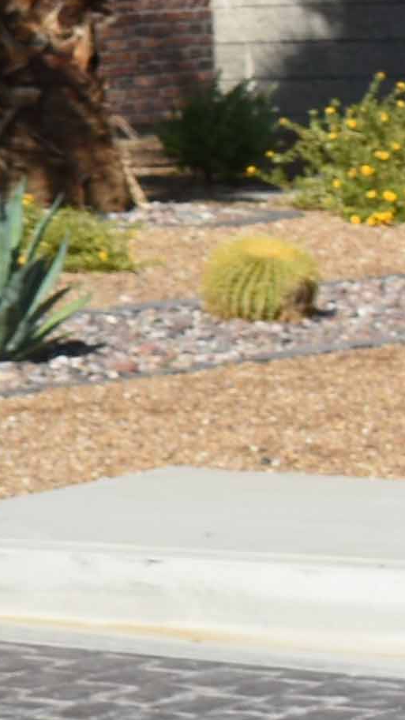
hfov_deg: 3.5
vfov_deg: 7.0
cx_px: -1722
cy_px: 122
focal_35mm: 310
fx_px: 5918
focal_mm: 30
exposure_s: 1/320
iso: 100
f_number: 9
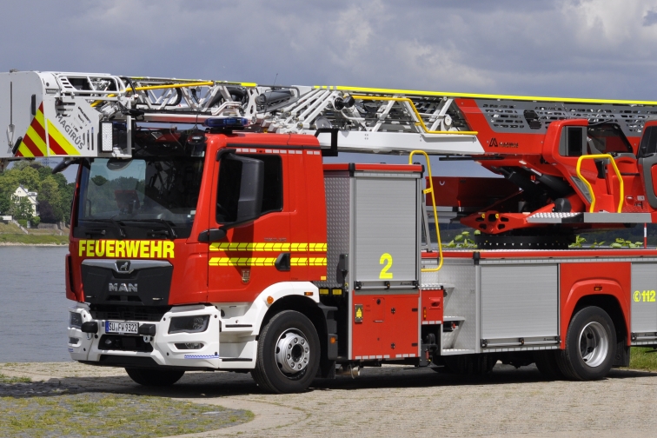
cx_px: 322
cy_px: 196
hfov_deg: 16.4
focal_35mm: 125
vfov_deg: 11.0
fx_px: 2281
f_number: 10
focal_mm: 70
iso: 500
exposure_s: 1/1600
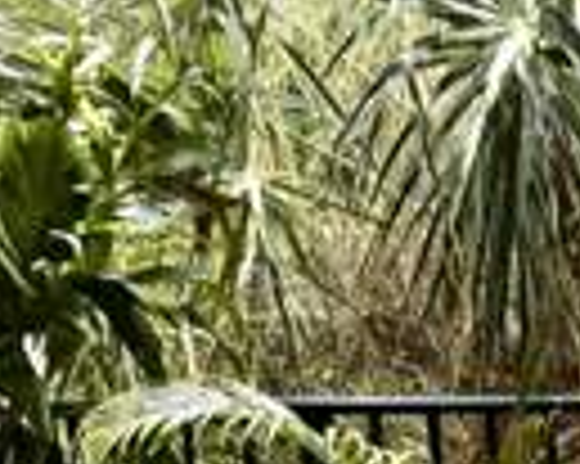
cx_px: 715
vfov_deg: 16.7
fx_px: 1492
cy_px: 583
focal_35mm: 87
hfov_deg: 20.4
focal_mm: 6.76
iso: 80
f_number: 1.78
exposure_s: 1/715
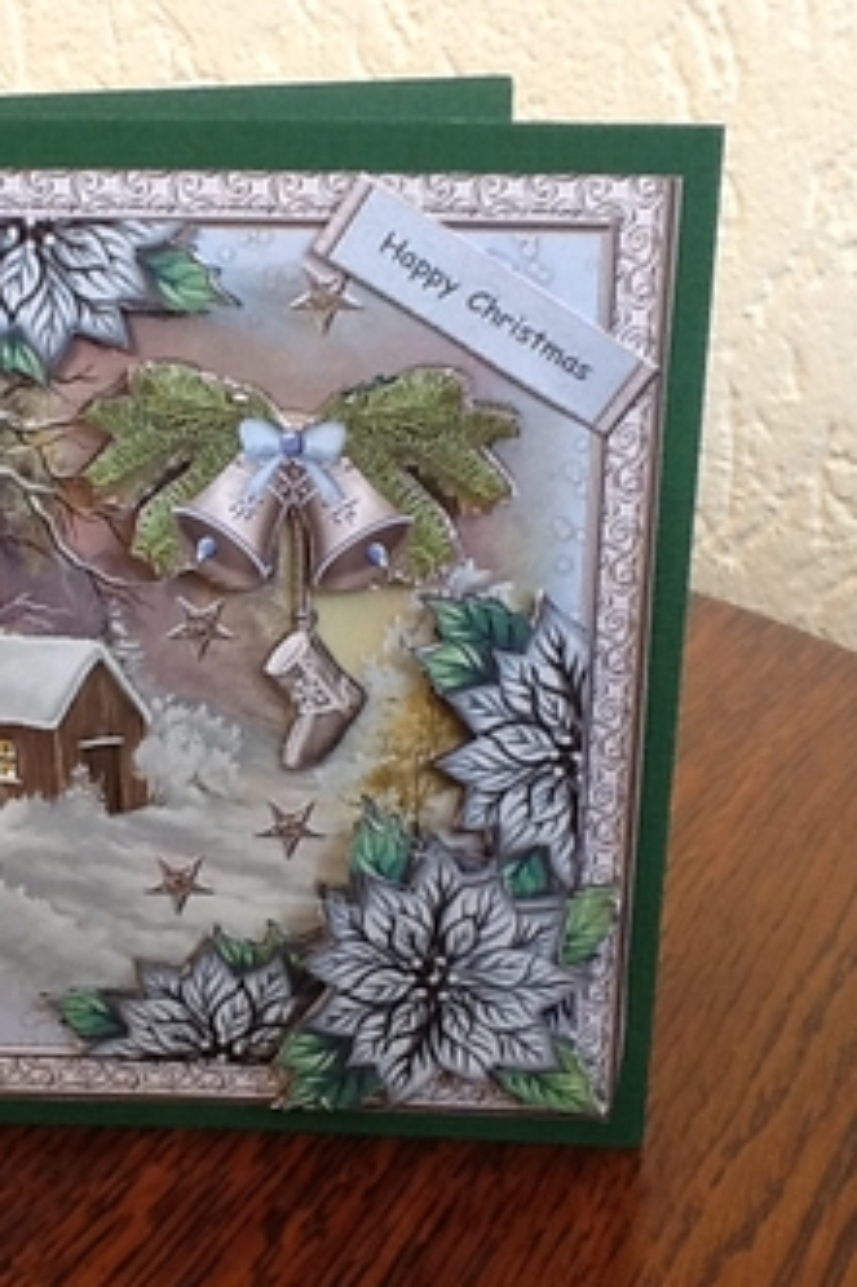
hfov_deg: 21.6
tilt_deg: -20.8
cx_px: 178
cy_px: 642
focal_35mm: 62
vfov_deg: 32.4
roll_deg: +2.2
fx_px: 2216
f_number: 2.4
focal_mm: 2.03
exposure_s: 1/30
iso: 64
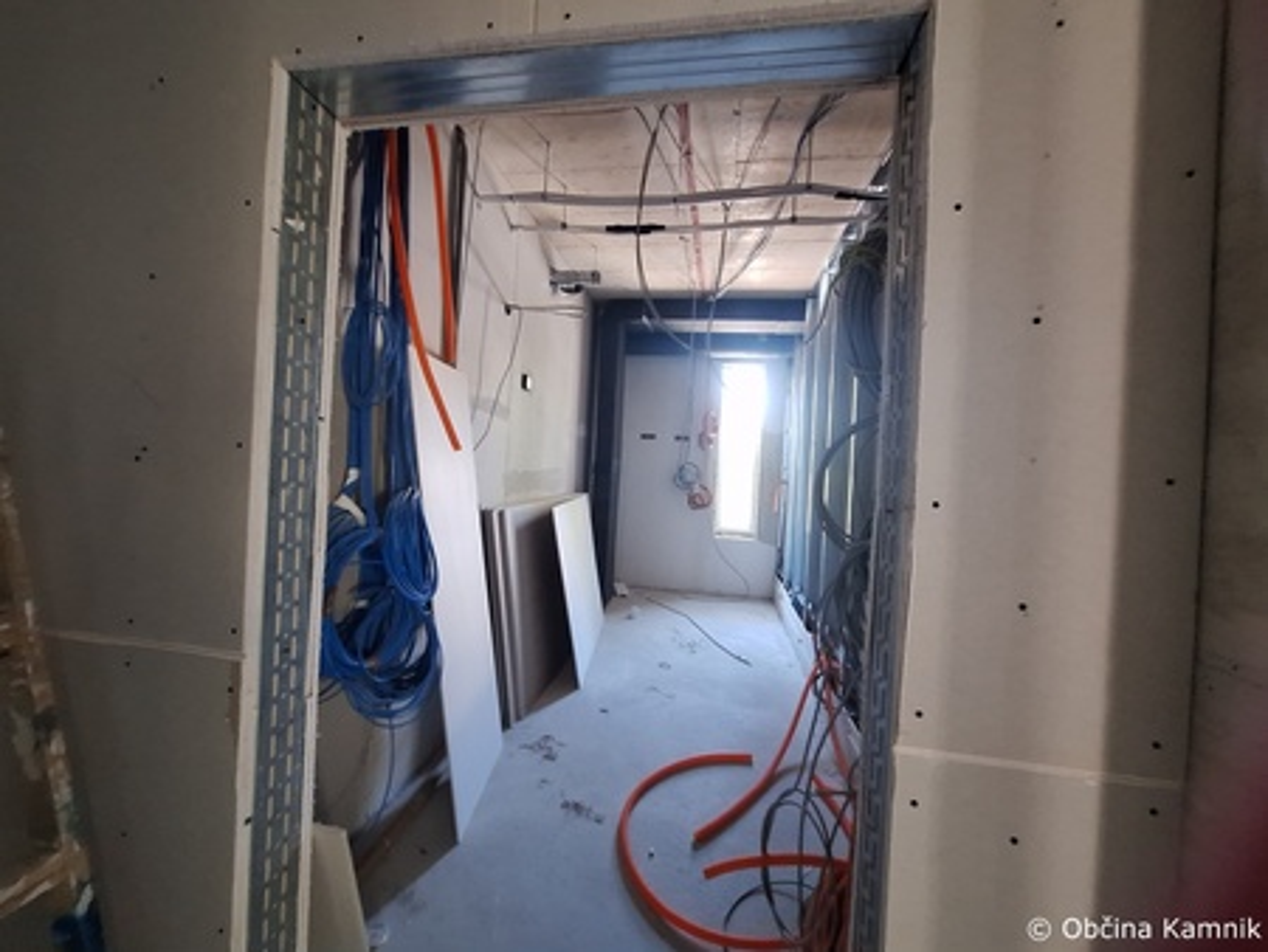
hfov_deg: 106.2
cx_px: 634
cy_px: 476
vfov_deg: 90.0
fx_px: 476
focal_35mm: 13
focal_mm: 1.74
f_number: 2.2
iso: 500
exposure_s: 1/20
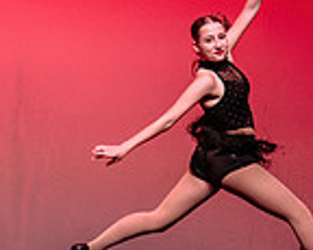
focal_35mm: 404
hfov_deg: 4.8
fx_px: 3740
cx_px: -53
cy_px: 172
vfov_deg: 3.8
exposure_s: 1/500
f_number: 2.8
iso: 1250
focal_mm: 90
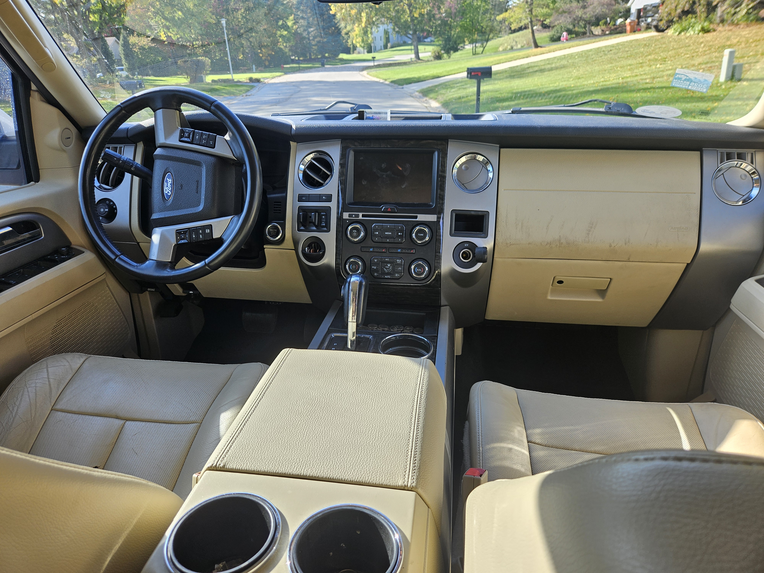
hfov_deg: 73.9
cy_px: 286
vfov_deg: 58.9
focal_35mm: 23
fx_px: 508
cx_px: 382
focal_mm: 5.4
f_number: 1.8
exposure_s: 1/141
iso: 25
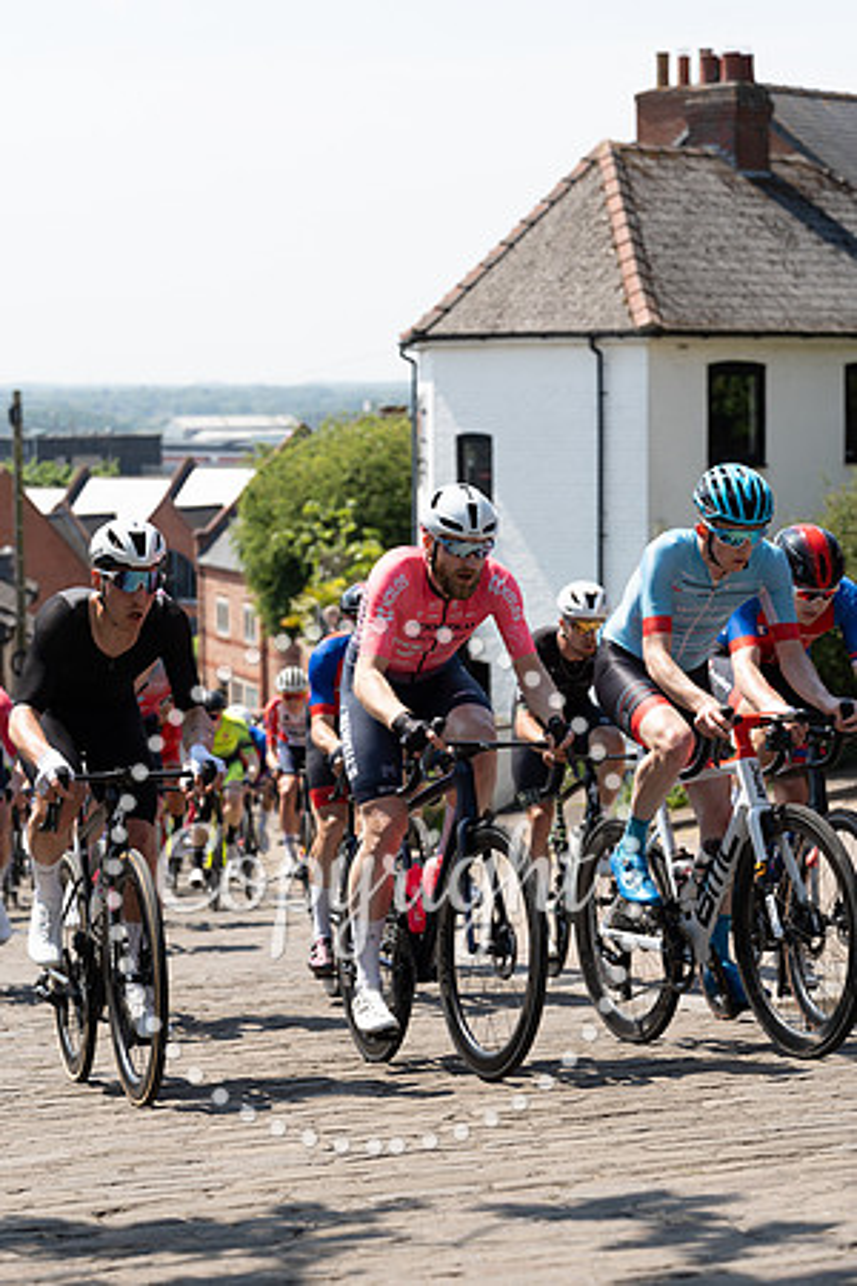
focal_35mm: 85
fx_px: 3035
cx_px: 428
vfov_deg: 23.9
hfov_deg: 16.1
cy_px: 643
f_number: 4.5
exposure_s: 1/800
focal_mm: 85
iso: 160
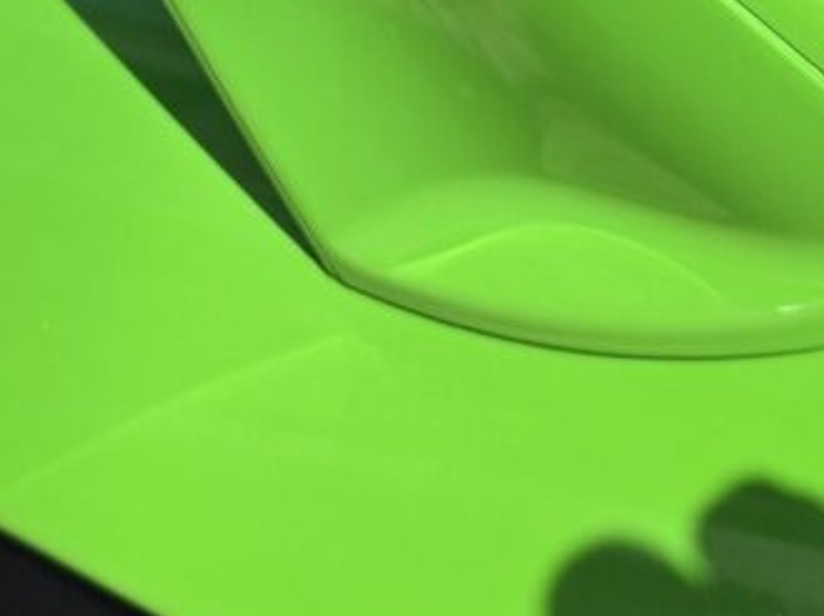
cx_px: 100
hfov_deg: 17.4
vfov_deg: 11.5
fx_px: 2663
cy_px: -741
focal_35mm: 112
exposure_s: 1/7622
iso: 64
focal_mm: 6.5
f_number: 1.4
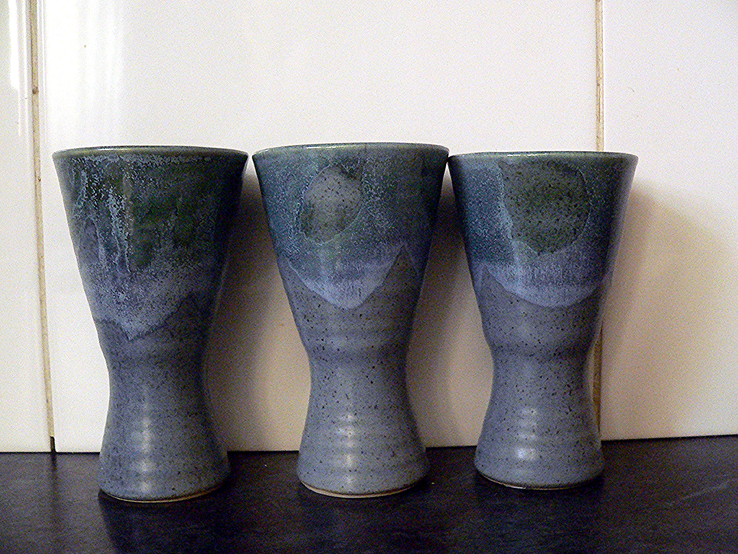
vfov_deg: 39.7
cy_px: 277
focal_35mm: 36
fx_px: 768
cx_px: 369
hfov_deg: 51.4
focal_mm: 6
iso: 400
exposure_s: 1/8
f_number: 2.8
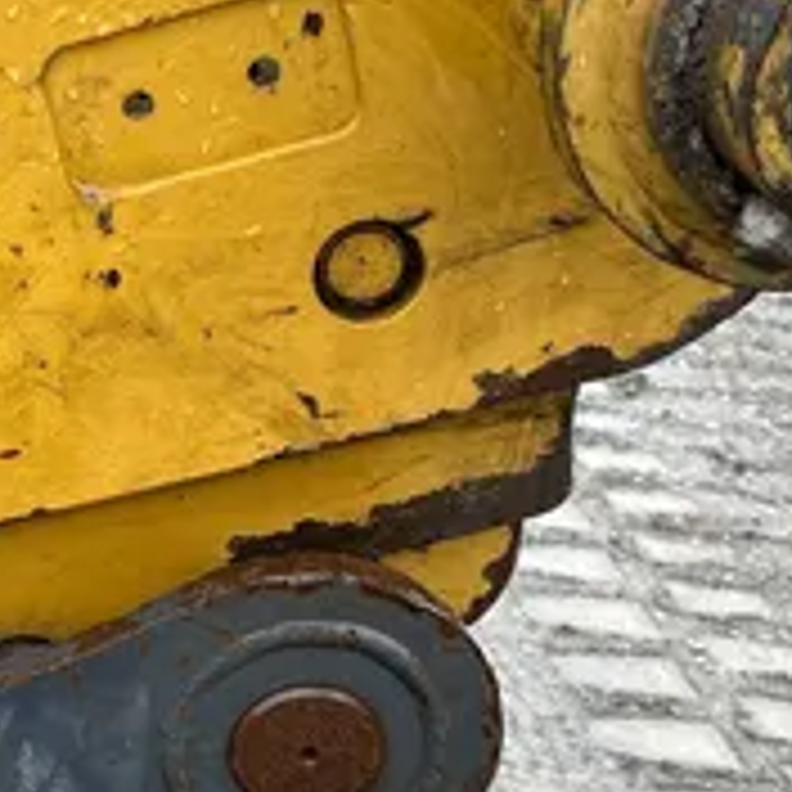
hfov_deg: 22.5
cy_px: 326
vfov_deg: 24.0
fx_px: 1864
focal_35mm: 72
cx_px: -99
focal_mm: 5.7
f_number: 1.5
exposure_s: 1/539
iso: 50
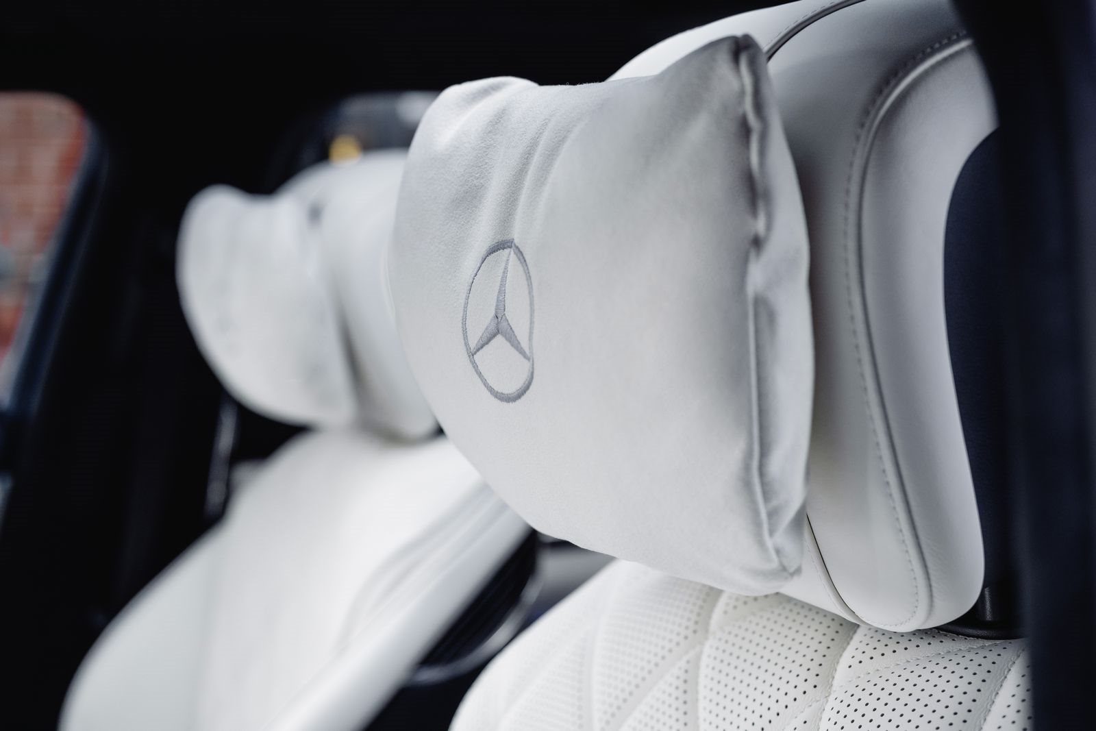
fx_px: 1522
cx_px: 548
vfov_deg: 27.0
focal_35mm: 50
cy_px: 366
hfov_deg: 39.6
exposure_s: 1/160
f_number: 4
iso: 500
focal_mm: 50
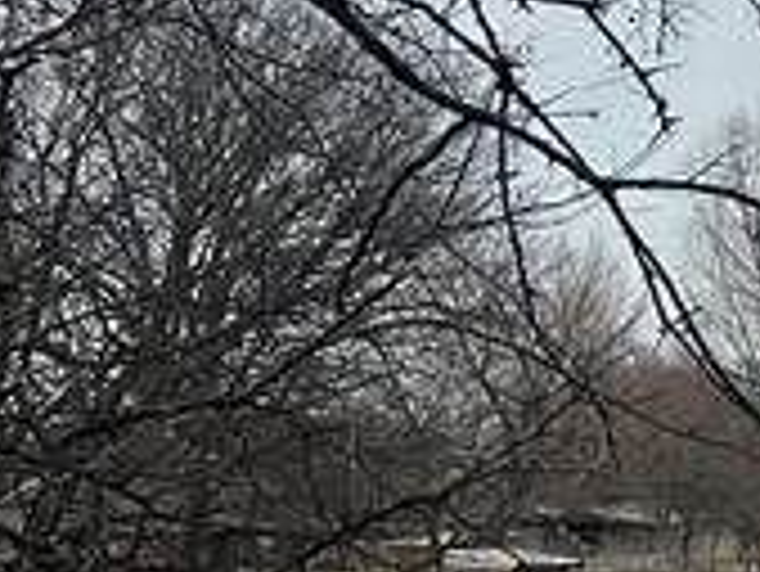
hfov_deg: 11.1
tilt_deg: +7.5
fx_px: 3186
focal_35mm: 145
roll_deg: +0.4
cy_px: 113
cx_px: 1911
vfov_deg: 10.2
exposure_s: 1/8197
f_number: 1.78
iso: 80
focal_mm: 6.86
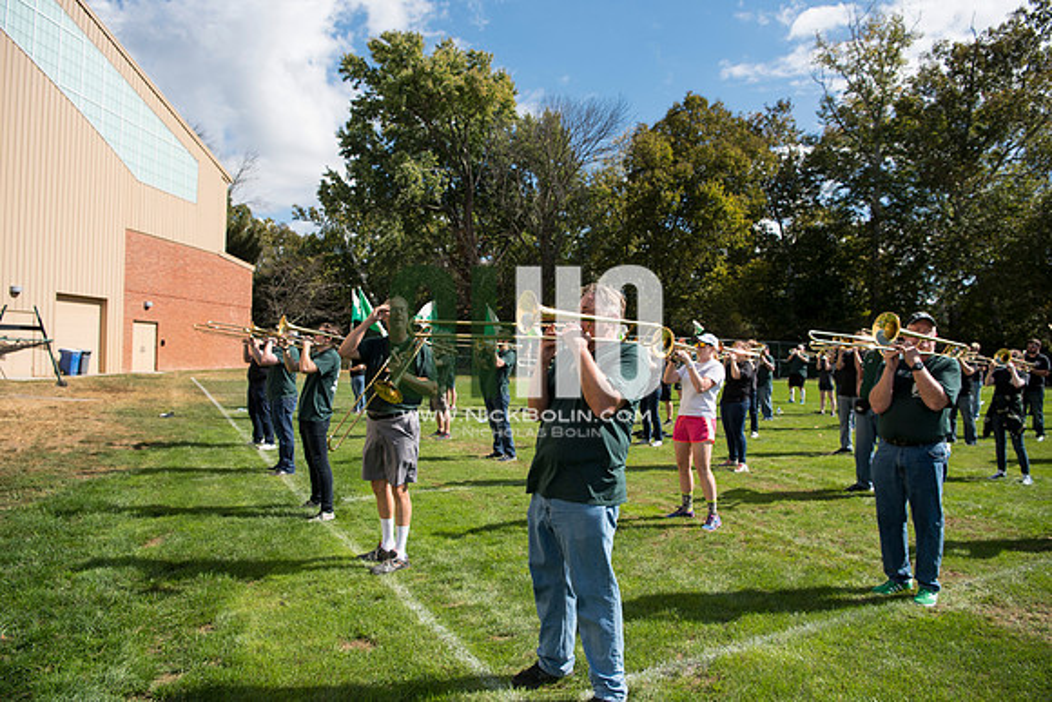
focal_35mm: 24
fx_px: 701
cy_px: 351
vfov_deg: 53.2
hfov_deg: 73.7
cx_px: 526
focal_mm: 24
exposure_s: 1/1600
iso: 250
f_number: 4.5
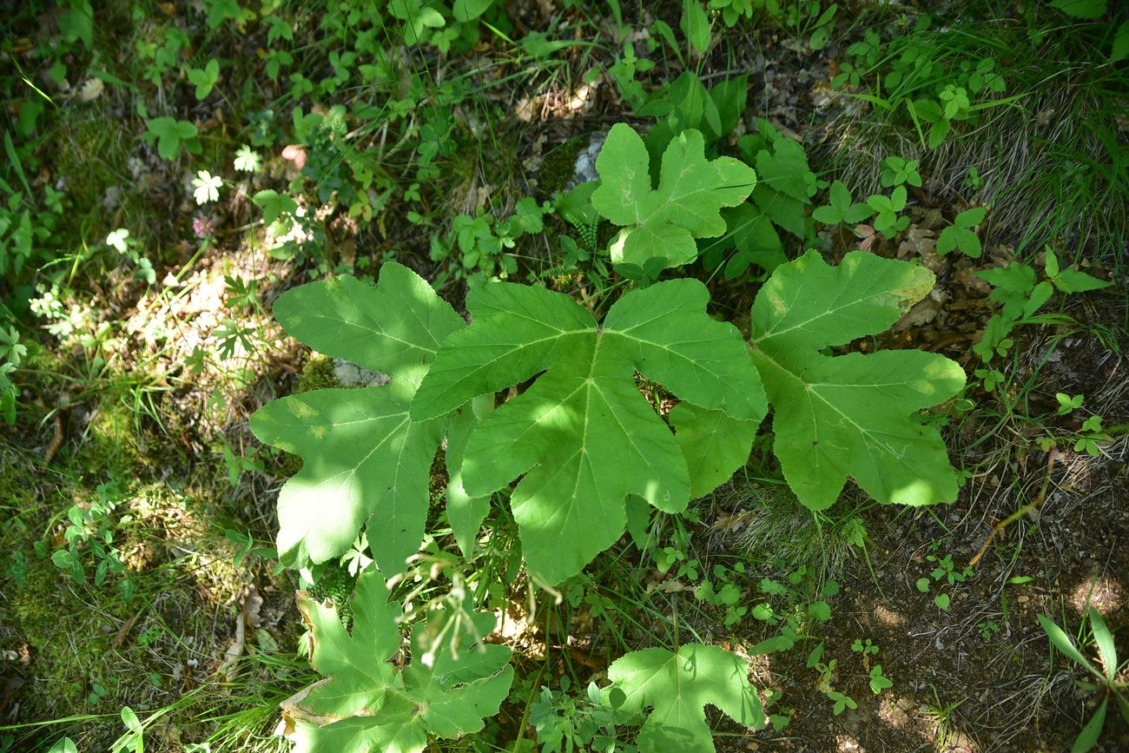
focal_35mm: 50
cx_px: 564
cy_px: 376
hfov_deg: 39.6
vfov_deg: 27.0
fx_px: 1568
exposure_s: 1/125
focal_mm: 50
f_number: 4
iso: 160
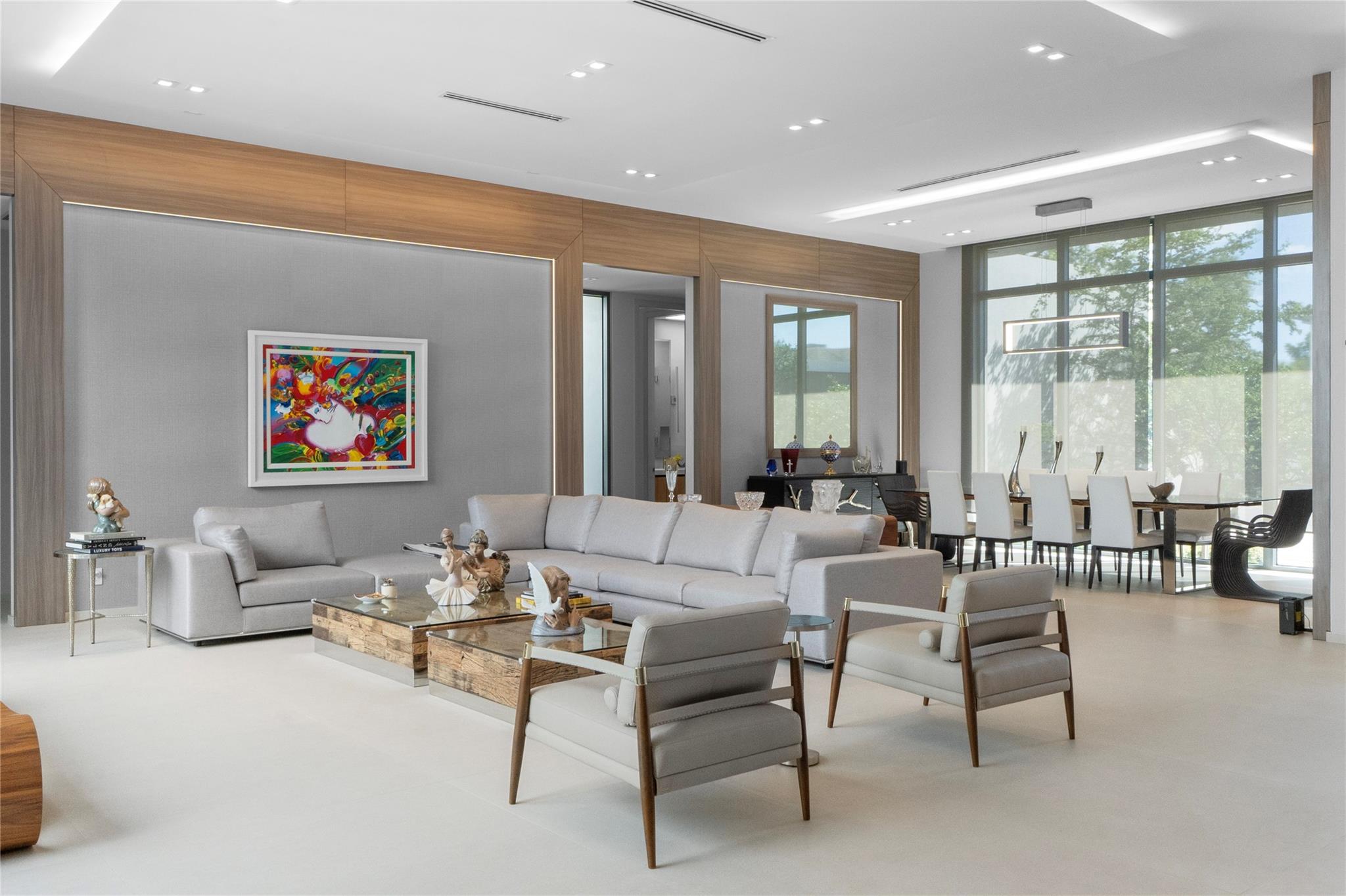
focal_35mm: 30
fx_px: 1121
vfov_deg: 43.6
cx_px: 673
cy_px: 448
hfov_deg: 61.9
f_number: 13
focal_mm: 20
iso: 800
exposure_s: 1/2
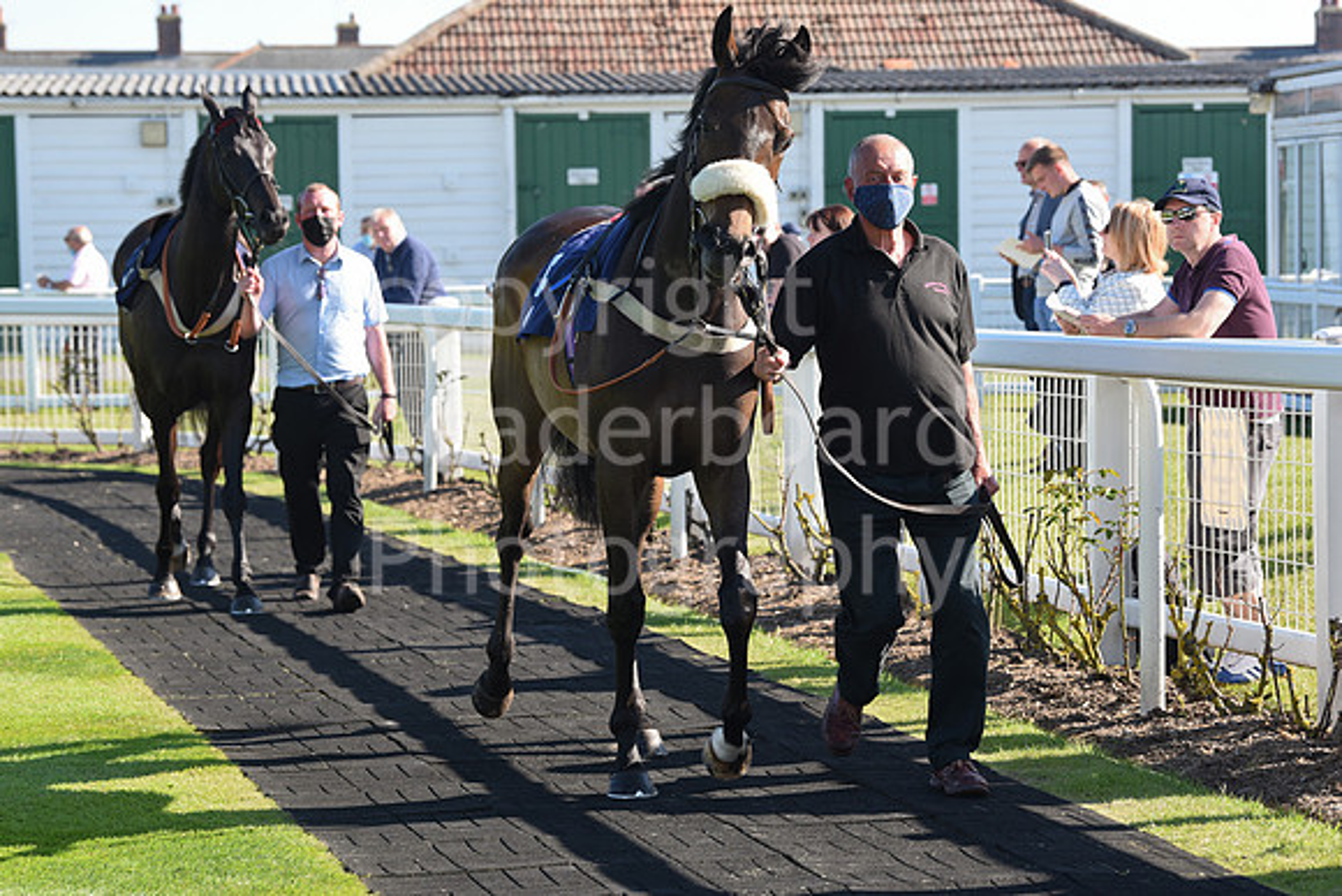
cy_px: 448
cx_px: 671
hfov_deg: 17.6
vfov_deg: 11.8
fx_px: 4325
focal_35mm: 116
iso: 500
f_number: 6.3
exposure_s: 1/640
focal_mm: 116
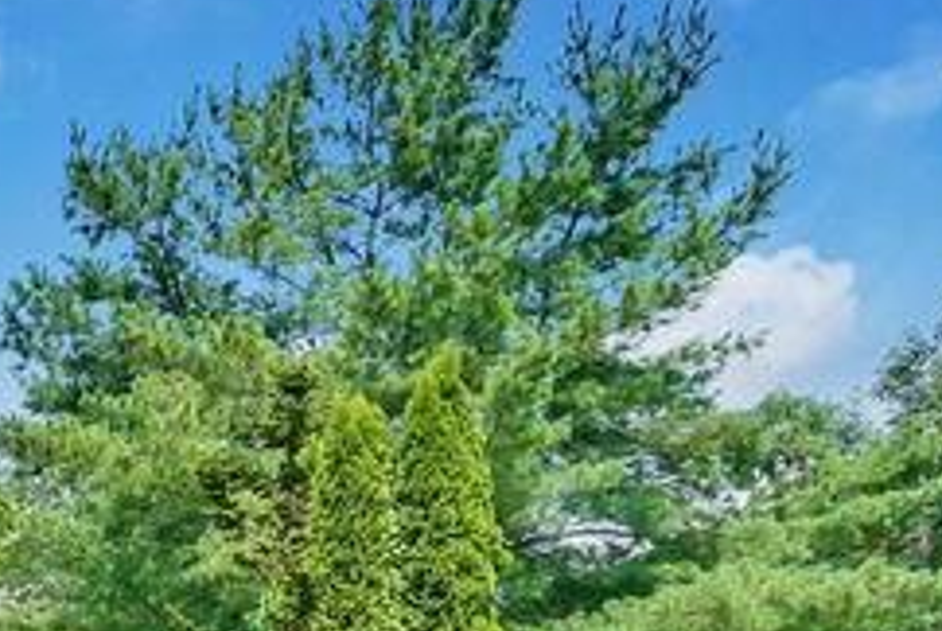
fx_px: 1729
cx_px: -670
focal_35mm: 66
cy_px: 863
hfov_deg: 21.8
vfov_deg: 18.9
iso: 100
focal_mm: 16
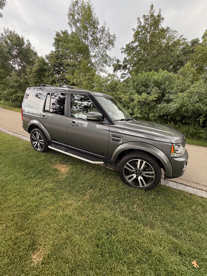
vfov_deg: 102.1
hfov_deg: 85.7
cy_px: 138
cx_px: 104
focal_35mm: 14
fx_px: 112
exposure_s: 1/107
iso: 64
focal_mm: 2.22
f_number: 2.2
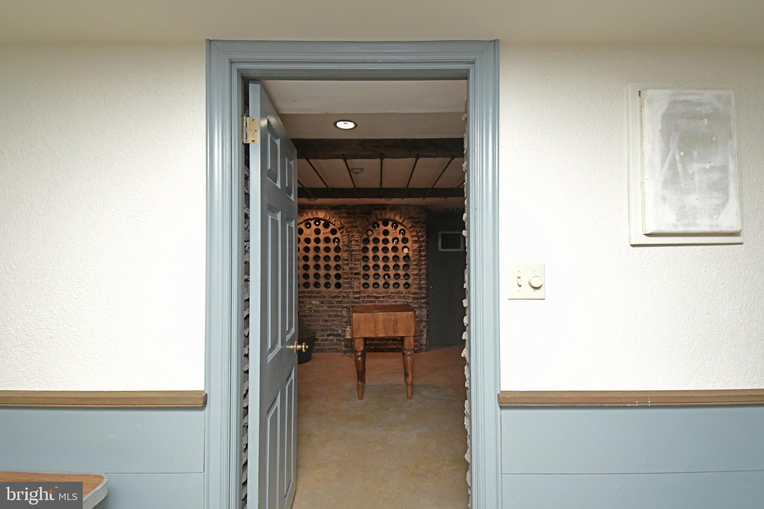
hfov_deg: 100.4
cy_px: 254
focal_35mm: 15
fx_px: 318
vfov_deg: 77.3
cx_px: 382
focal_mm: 10
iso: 6400
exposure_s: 1/250
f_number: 6.3
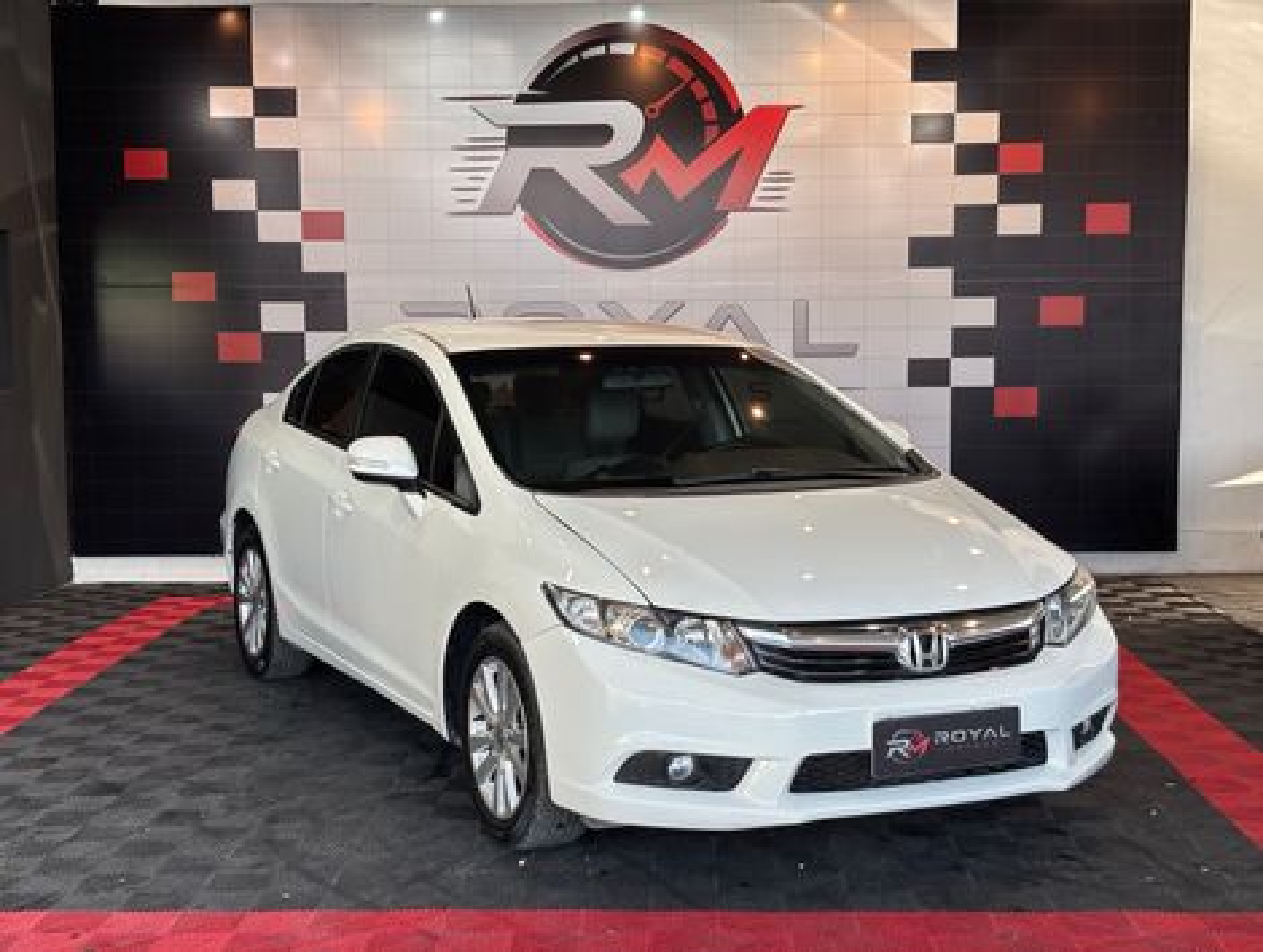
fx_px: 1900
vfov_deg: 28.1
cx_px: 632
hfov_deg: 36.8
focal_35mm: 52
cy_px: 476
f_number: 1.6
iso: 25
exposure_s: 1/146
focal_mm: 5.96
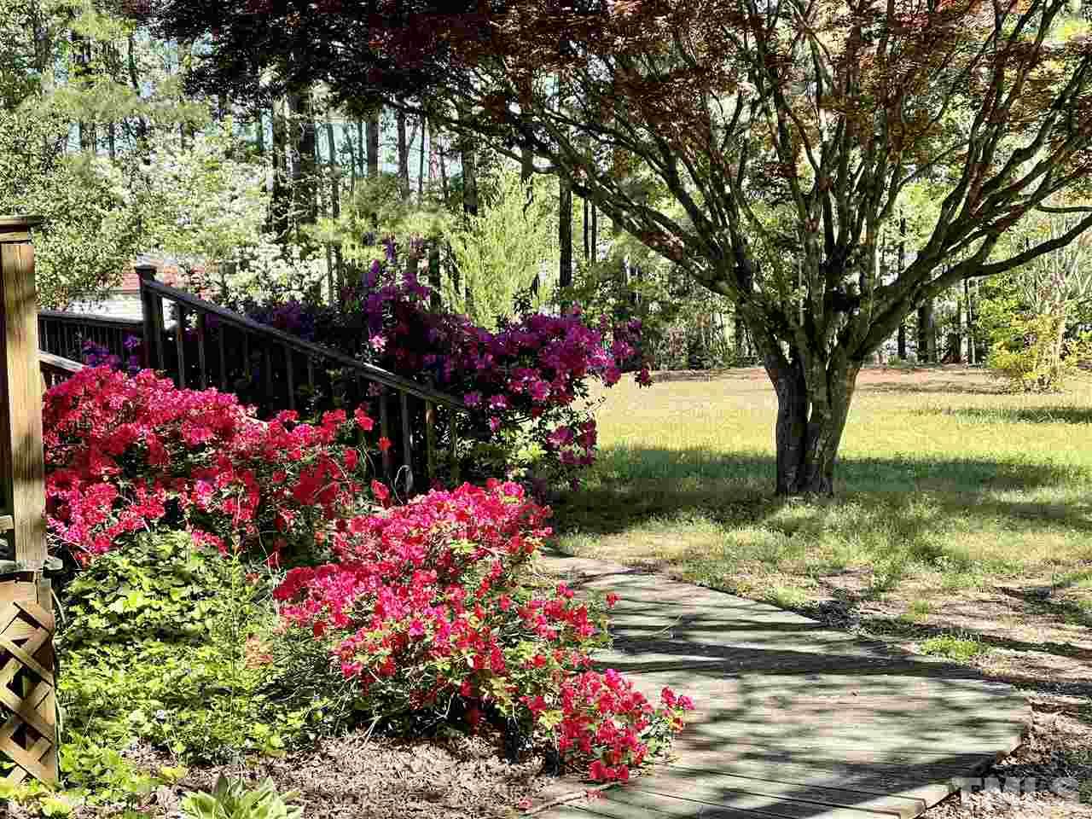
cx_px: 546
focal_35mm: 64
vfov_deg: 22.9
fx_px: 2019
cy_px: 410
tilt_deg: -5.5
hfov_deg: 30.3
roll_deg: +1.6
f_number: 2.2
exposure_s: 1/242
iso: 20
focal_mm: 7.5
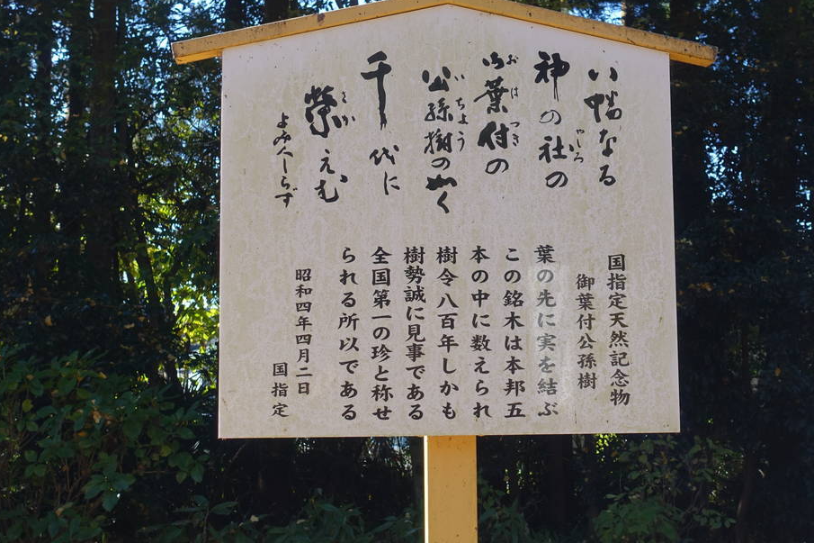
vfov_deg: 22.2
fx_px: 1379
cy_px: 204
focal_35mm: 61
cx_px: 447
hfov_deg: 32.9
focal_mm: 16.84
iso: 125
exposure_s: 1/250
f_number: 4
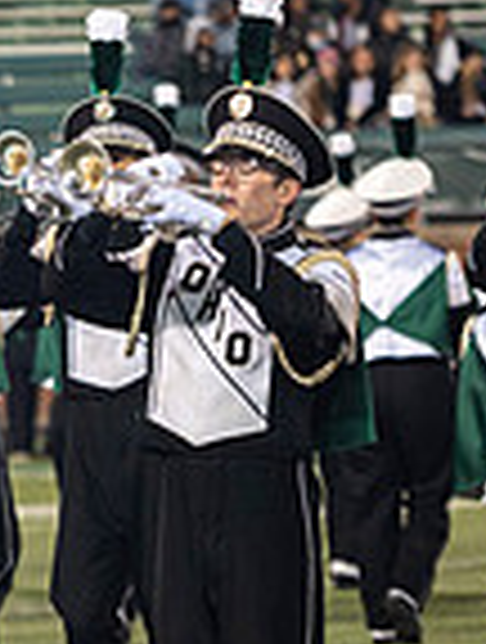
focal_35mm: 474
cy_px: 410
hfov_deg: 3.1
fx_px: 8834
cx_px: -482
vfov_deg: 4.2
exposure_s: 1/500
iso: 1000
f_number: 2.8
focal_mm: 122
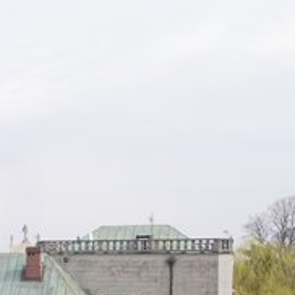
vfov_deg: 20.0
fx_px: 810
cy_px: 301
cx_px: -224
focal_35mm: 84
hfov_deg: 17.2
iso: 100
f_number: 8
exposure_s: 1/125
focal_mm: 10
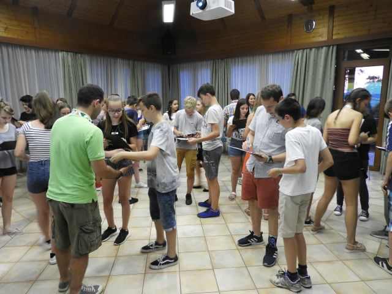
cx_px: 196
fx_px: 272
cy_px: 147
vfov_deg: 56.8
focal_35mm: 24
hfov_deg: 71.6
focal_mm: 4.3
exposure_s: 1/30
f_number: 3.3
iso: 360
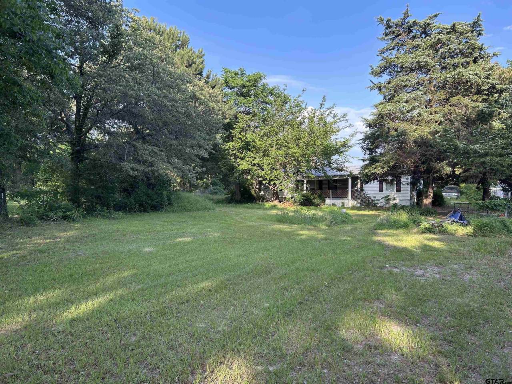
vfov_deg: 53.1
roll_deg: +1.0
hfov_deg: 67.3
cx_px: 256
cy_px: 192
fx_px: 385
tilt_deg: +0.5
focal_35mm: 26
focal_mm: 5.7
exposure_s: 1/617
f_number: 1.5
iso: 50
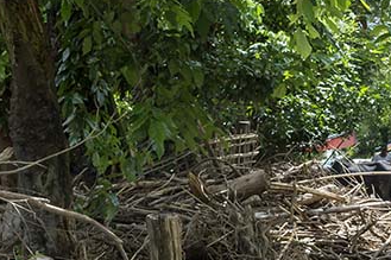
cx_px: 484
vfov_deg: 12.7
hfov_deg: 18.3
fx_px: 1140
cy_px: 307
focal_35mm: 105
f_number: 11
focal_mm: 36
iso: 400
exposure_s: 1/250
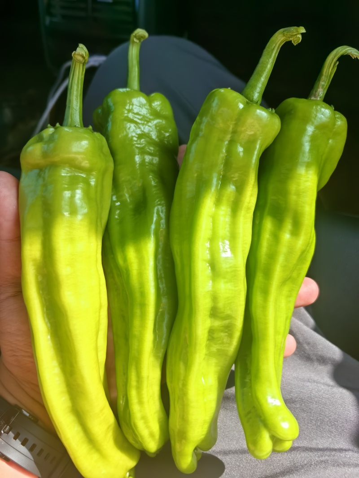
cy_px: 239
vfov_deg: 65.3
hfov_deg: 51.3
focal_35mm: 27
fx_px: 373
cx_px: 180
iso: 50
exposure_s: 1/354
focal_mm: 5.75
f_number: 2
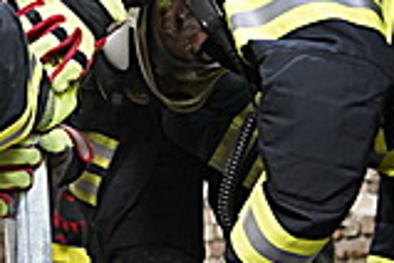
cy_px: 261
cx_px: 131
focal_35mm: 124
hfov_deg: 16.5
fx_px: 1357
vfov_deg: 11.0
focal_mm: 32
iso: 1600
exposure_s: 1/30
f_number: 4
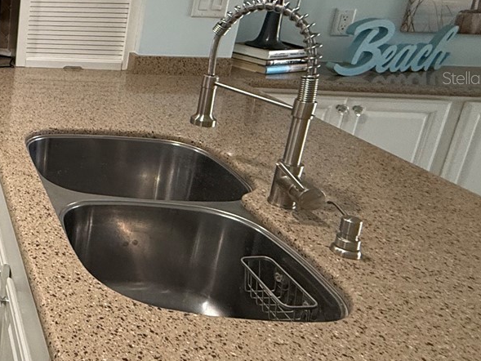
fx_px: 528
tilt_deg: -14.0
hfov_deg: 35.1
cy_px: 78
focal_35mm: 38
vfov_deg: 36.6
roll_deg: -0.6
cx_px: -134
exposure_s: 1/120
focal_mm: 2.22
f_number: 2.2
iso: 320
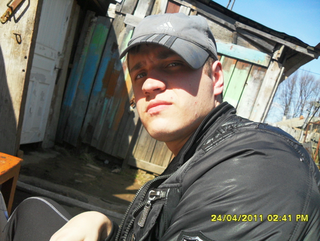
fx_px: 324
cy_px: 120
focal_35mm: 35
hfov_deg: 52.6
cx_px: 160
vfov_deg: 40.7
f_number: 8.9
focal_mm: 6.2
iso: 100
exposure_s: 1/125
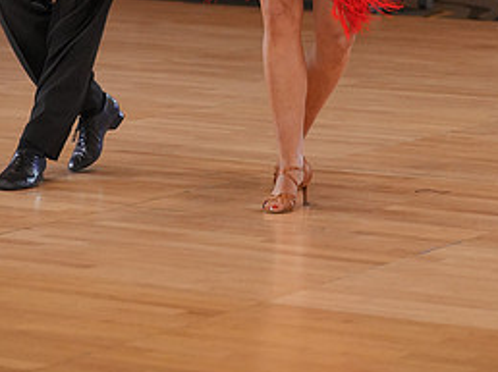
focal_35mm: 186
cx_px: 279
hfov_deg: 10.6
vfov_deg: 7.8
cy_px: -166
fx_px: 2673
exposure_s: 1/500
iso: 2500
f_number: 3.5
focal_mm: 86
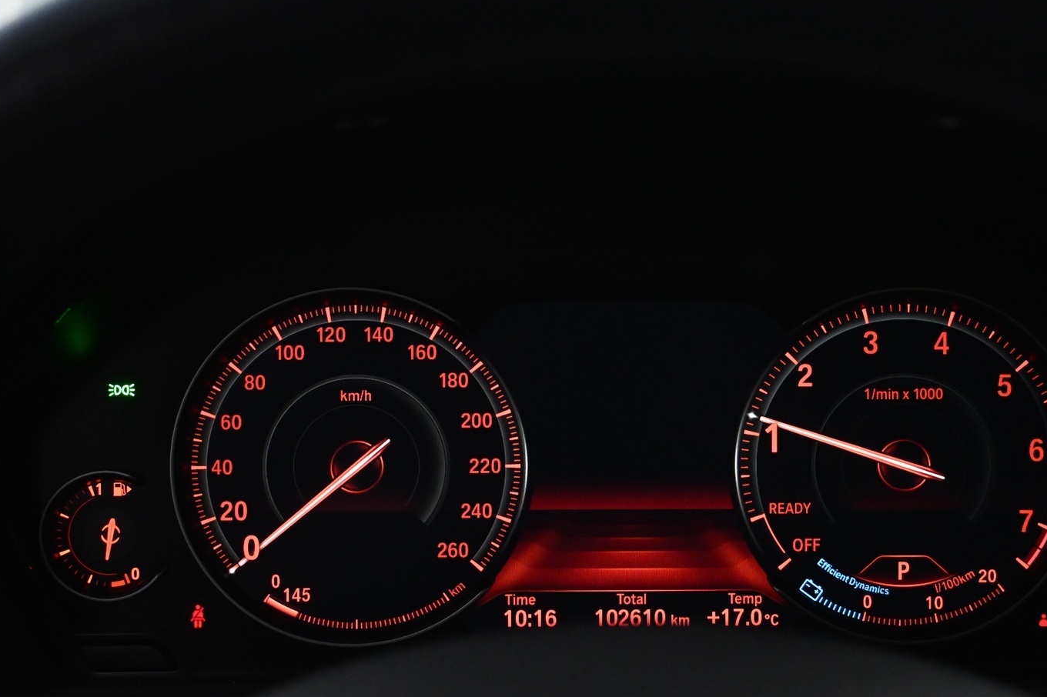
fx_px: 1637
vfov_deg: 24.0
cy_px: 388
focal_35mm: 56
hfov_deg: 35.4
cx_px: 612
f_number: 5
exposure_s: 1/80
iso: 3200
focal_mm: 31.5
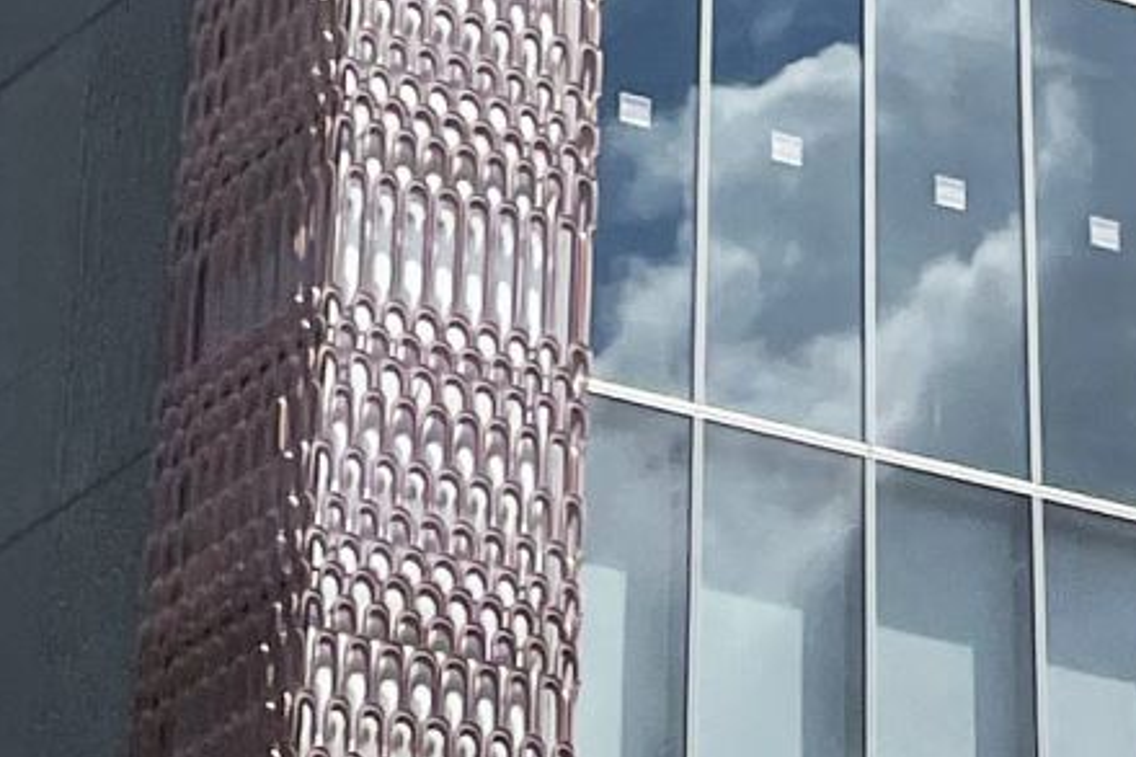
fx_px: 5173
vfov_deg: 6.3
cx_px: 1071
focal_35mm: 164
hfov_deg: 12.4
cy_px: -2598
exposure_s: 1/6494
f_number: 1.6
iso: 32
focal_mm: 4.2
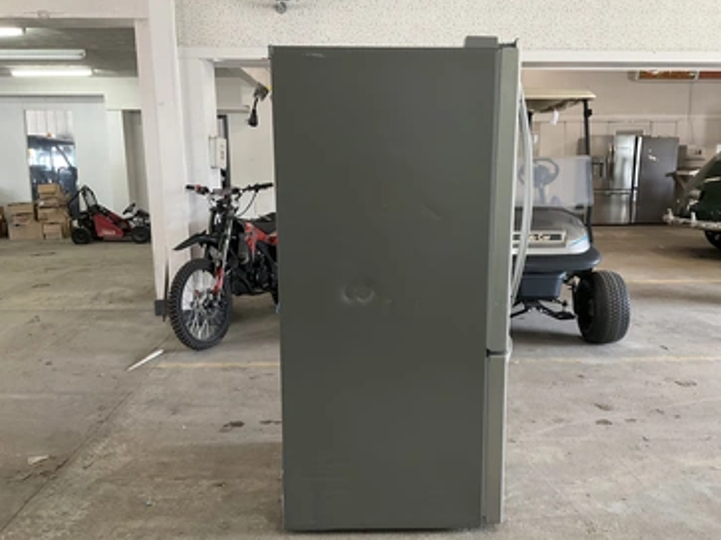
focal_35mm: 32
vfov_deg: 44.1
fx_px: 666
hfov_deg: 56.8
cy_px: 288
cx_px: 389
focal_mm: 3
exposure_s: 1/60
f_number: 1.8
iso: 125
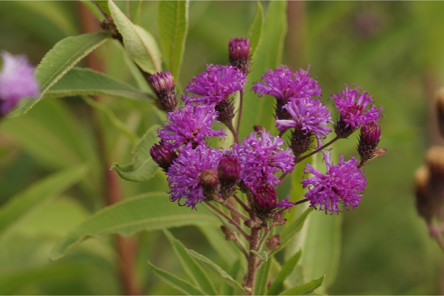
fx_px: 1850
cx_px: 222
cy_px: 148
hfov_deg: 13.7
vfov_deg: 9.1
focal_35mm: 150
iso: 500
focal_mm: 100
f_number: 9
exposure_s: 1/160
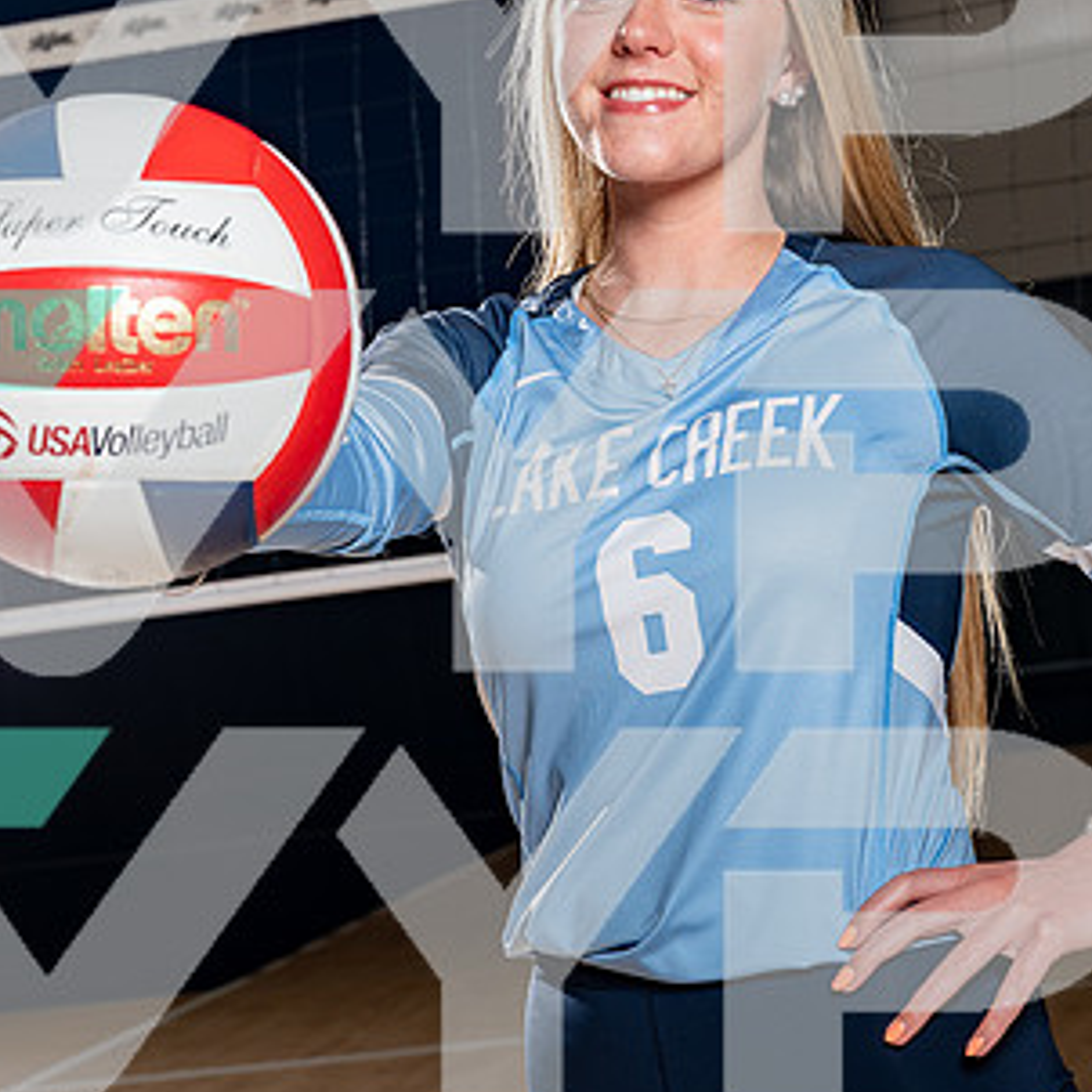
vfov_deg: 16.9
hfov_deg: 16.9
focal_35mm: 103
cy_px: 483
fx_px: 3676
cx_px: 665
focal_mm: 63
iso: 100
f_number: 8
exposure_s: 1/250
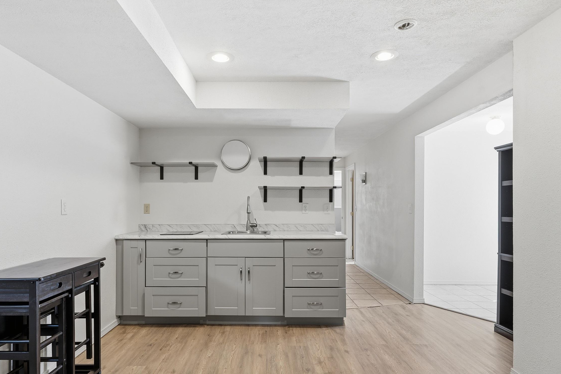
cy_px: 209
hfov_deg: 78.5
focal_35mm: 22
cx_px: 263
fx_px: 343
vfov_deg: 57.1
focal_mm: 16
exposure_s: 1/20
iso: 100
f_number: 8
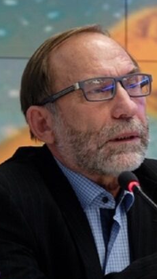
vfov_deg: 10.6
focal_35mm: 203
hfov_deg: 6.0
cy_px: 145
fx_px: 1503
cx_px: 120
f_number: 4
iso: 500
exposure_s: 1/60
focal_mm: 55
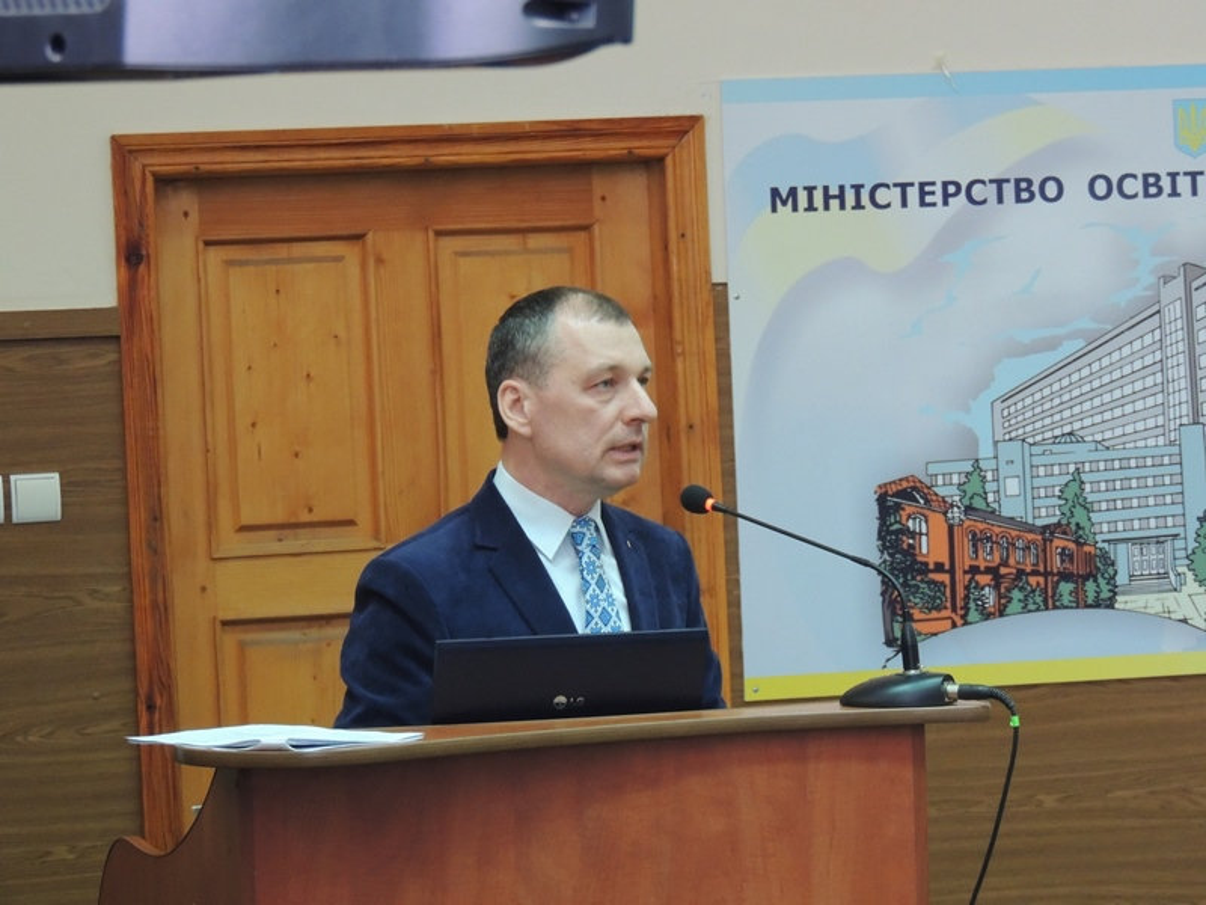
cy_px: 452
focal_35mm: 155
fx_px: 5400
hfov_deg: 12.7
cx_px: 603
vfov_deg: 9.6
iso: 800
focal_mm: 27.6
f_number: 4.4
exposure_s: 1/20
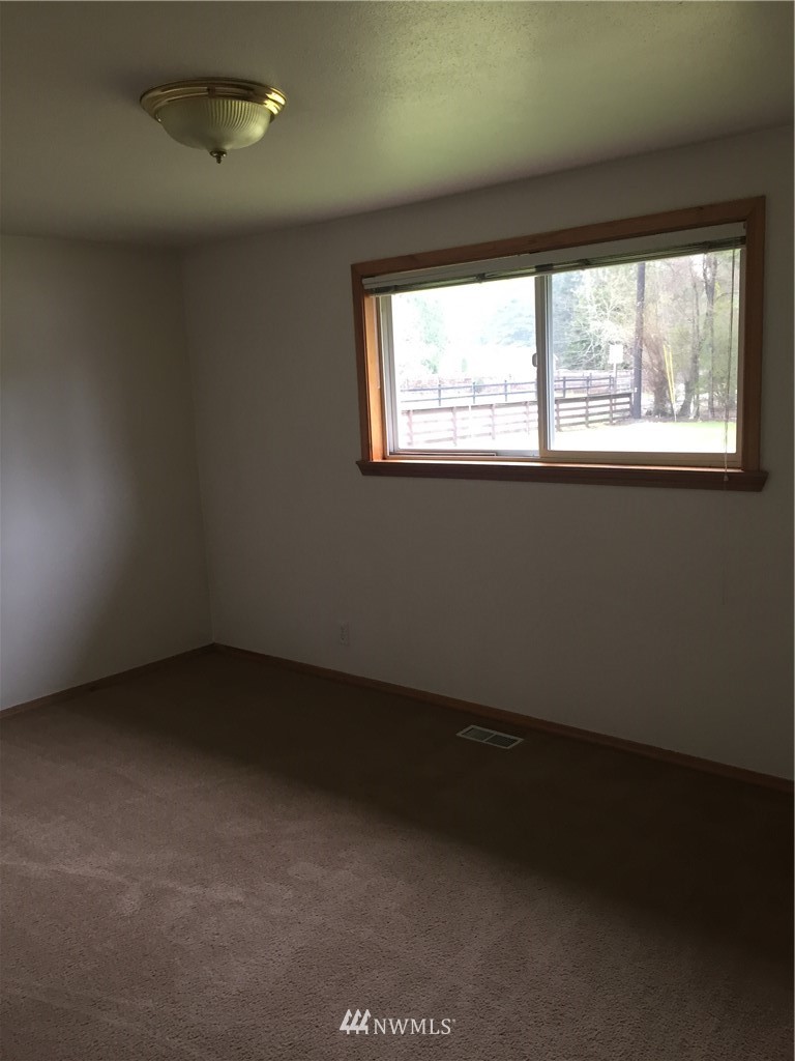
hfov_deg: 48.2
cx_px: 398
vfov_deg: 61.7
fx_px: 888
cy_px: 530
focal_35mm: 29
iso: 80
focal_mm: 4.15
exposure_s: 1/30
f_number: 2.2
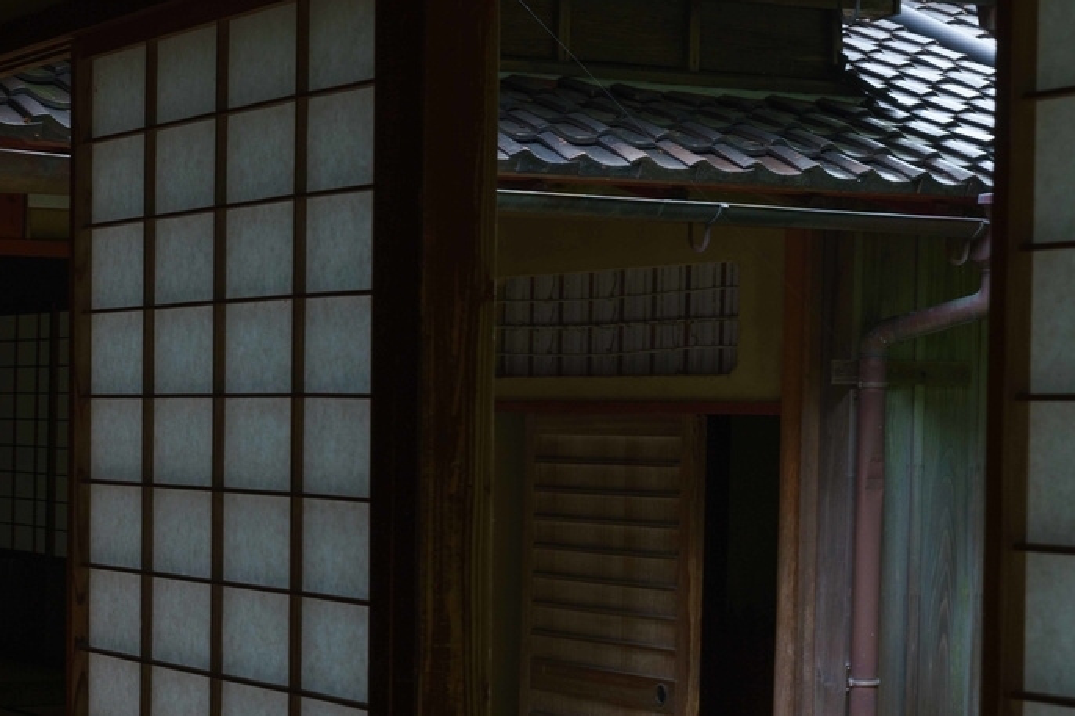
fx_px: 2508
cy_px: 500
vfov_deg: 16.2
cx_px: 138
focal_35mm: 84
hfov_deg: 23.6
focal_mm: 48
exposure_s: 1/80
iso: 400
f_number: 8
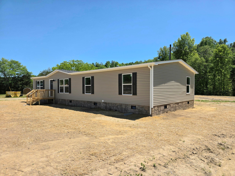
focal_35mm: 23
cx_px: 118
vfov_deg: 58.9
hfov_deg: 73.9
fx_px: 156
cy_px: 88
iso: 80
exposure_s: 1/10000
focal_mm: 6.3
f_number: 1.7
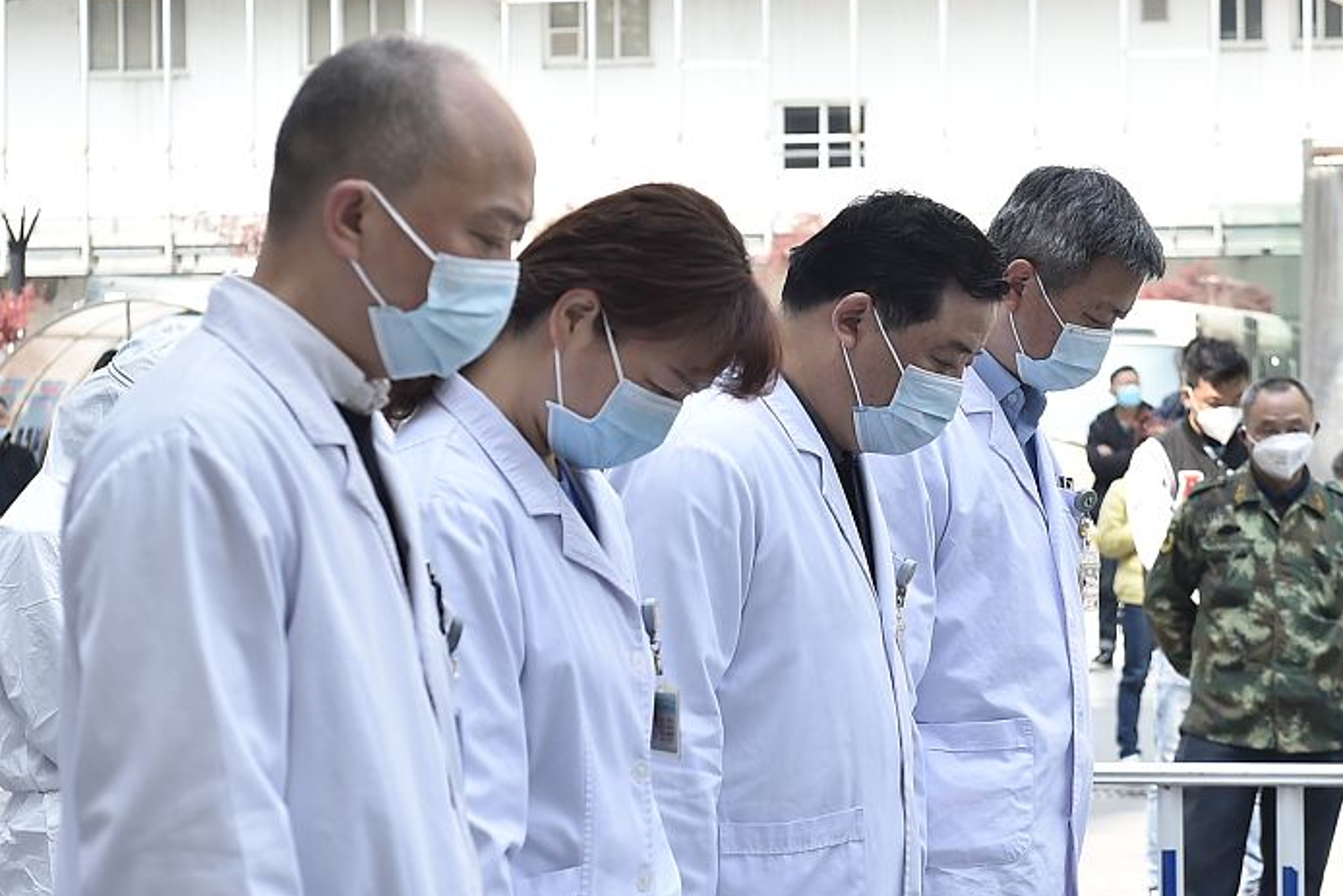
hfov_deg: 16.9
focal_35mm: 121
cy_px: 660
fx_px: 4515
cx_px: 724
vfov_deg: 11.3
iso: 250
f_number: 6.3
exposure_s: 1/200
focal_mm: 70
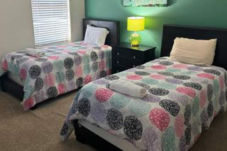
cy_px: 54
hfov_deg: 57.0
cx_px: 96
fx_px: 208
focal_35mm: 33
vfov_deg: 39.6
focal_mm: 6.76
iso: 400
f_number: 1.78
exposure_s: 1/60
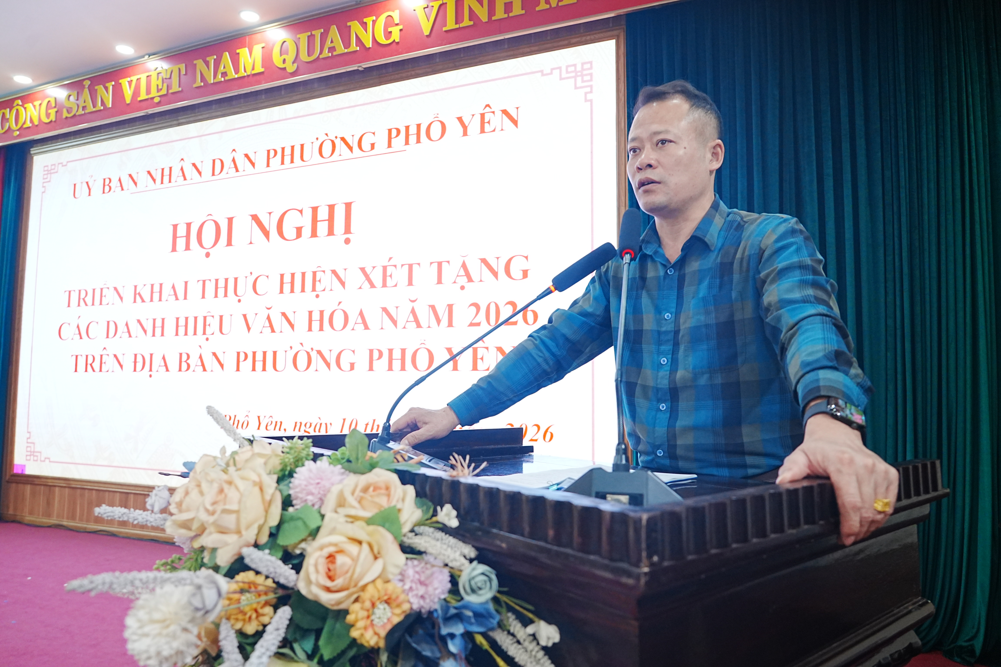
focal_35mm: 24
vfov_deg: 53.1
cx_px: 500
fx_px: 667
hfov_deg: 73.7
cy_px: 334
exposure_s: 1/80
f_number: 5
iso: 2000
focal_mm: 24
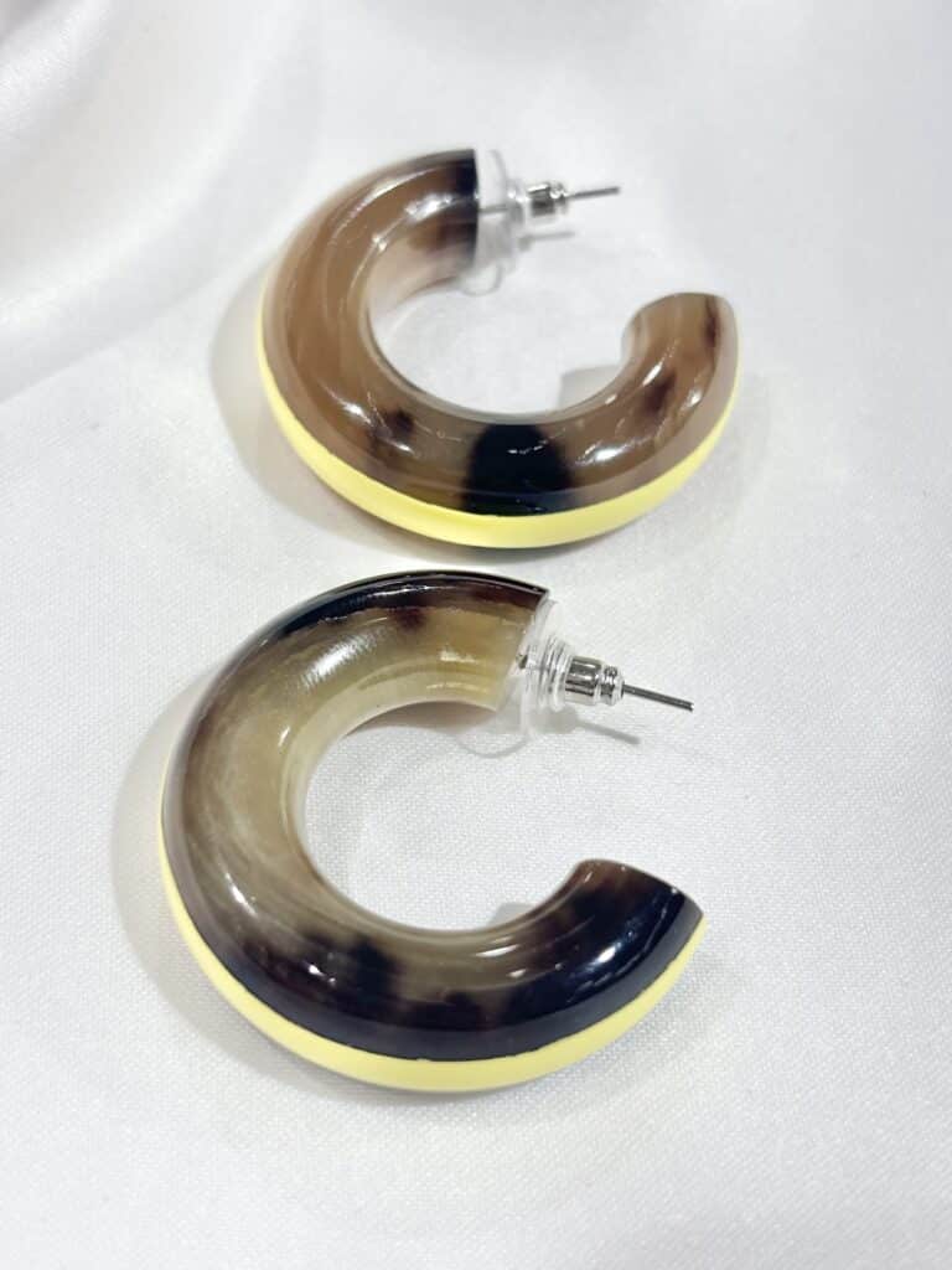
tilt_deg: -37.4
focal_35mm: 52
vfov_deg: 36.8
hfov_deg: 28.0
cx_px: 476
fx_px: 1907
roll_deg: +3.5
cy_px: 635
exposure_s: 1/171
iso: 32
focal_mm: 5.96
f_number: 1.6
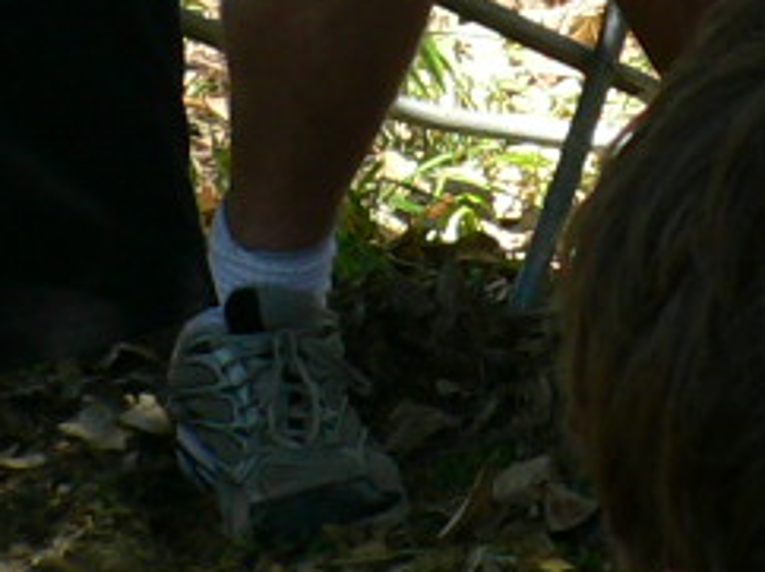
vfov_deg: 3.9
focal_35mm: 371
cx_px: 2017
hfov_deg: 5.1
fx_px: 8191
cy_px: -932
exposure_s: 1/100
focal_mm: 11.6
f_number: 4
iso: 80
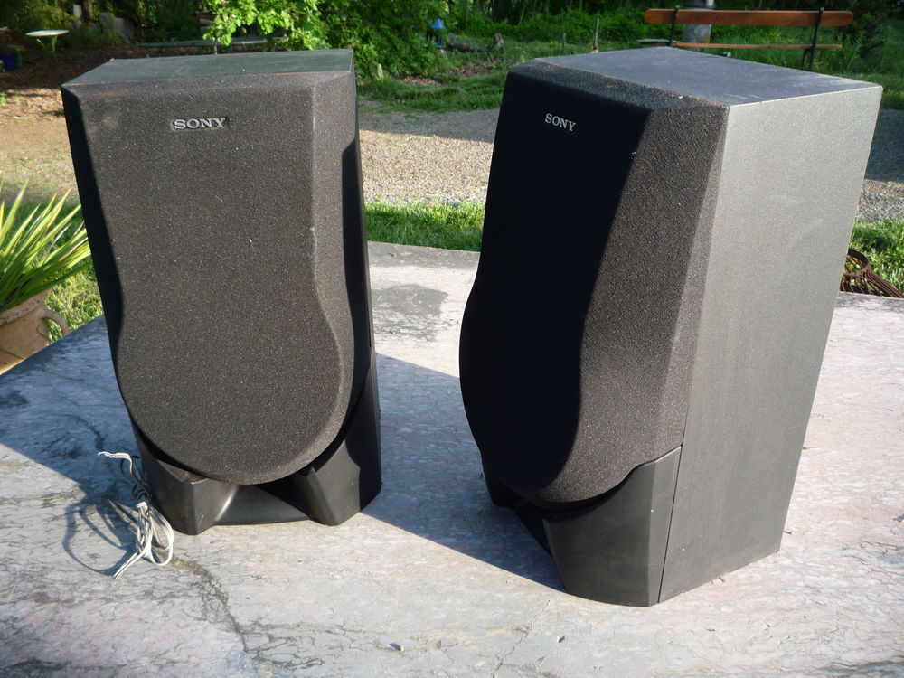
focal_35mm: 30
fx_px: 783
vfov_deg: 46.8
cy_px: 339
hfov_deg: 60.0
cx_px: 452
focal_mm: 5.2
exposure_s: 1/80
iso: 100
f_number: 3.5
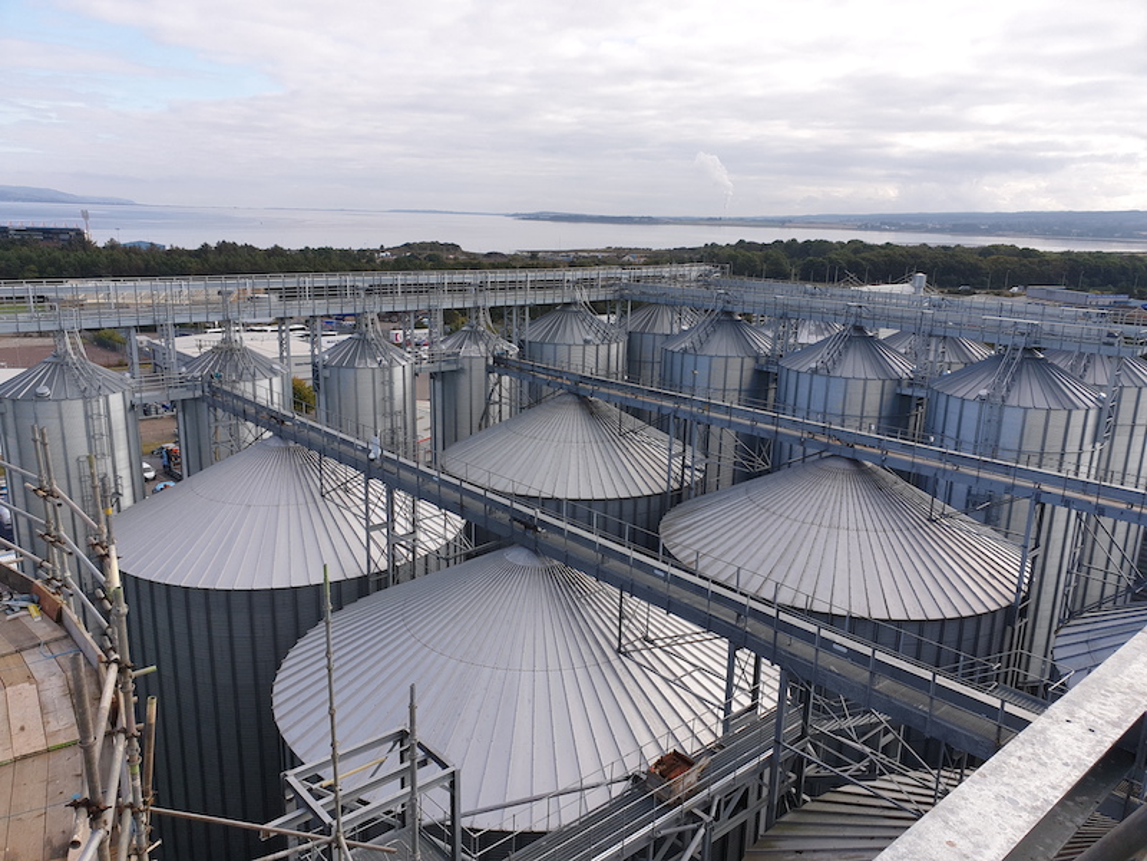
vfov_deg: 53.1
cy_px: 430
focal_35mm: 26
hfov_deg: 67.3
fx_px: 862
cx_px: 574
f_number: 2.4
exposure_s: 1/1049
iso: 50
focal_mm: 4.3
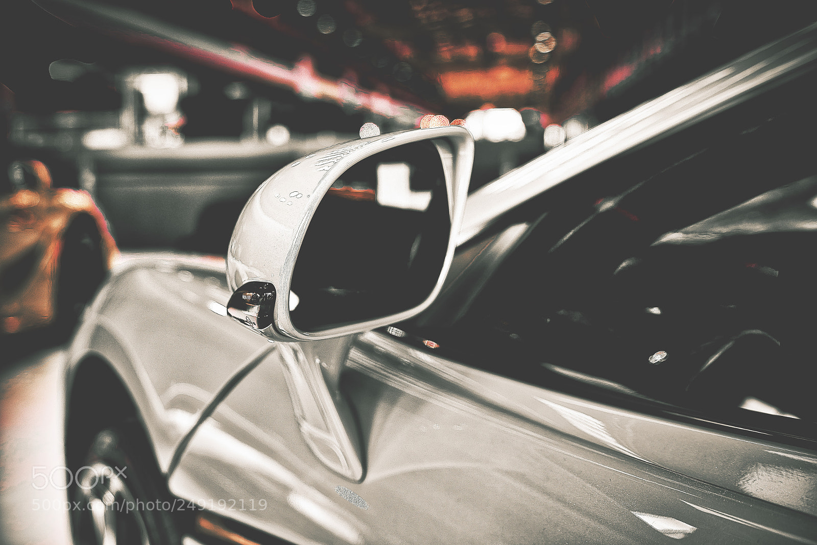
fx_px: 795
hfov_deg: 54.4
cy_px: 272
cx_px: 408
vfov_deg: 37.9
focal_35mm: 35
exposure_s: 1/40
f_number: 2.8
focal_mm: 35
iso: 200
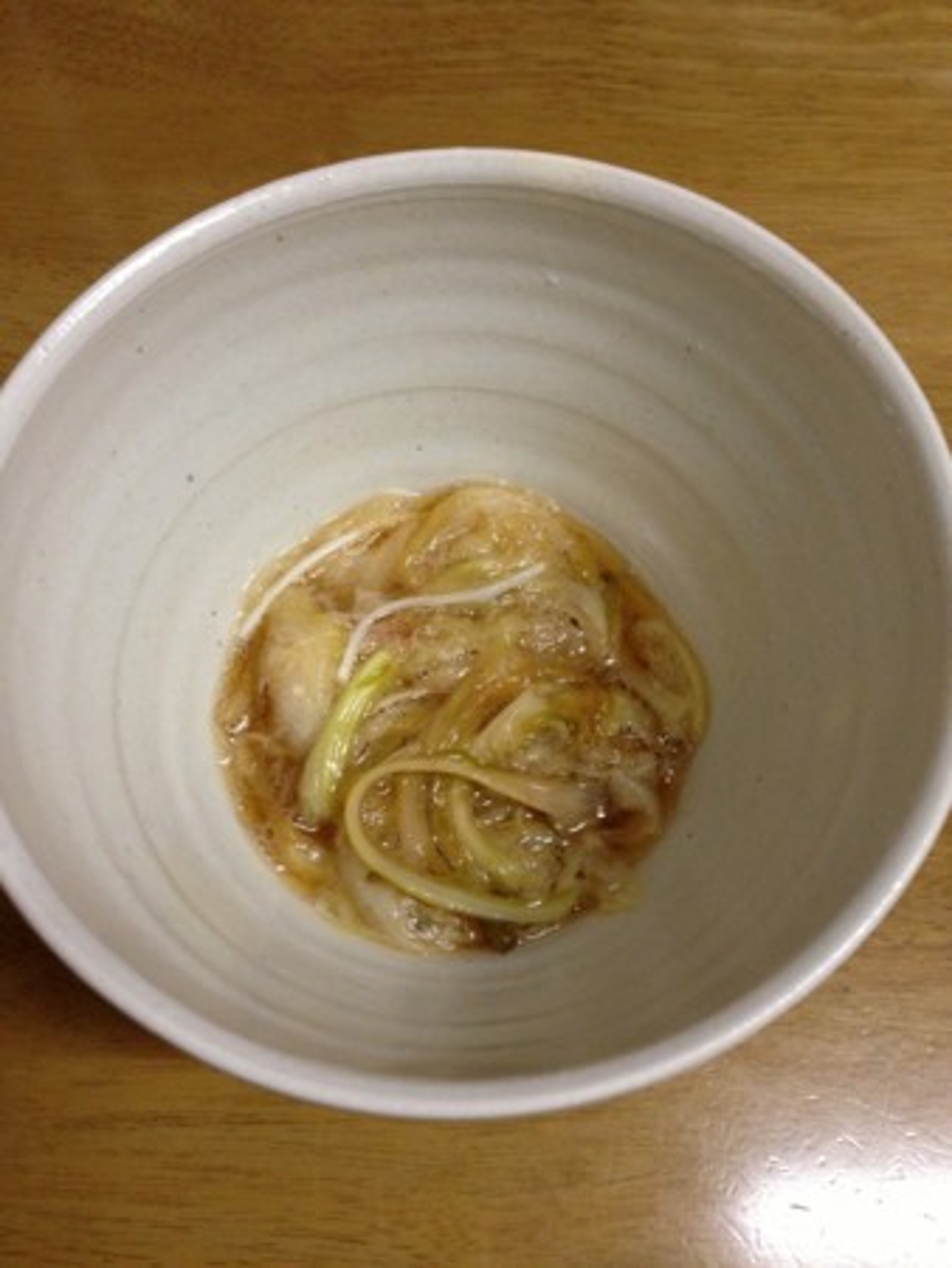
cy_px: 634
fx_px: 1209
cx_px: 476
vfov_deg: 55.3
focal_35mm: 33
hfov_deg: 43.0
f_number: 2.4
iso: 250
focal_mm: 4.13
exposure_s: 1/20
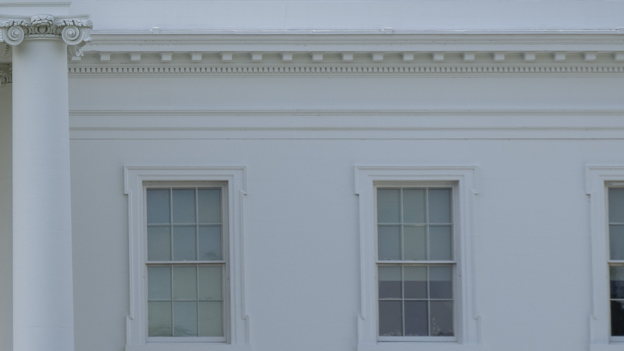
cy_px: 206
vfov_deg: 4.2
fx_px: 4732
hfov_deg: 7.4
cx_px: -384
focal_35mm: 286
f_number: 2.8
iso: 100
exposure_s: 1/2000
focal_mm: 70
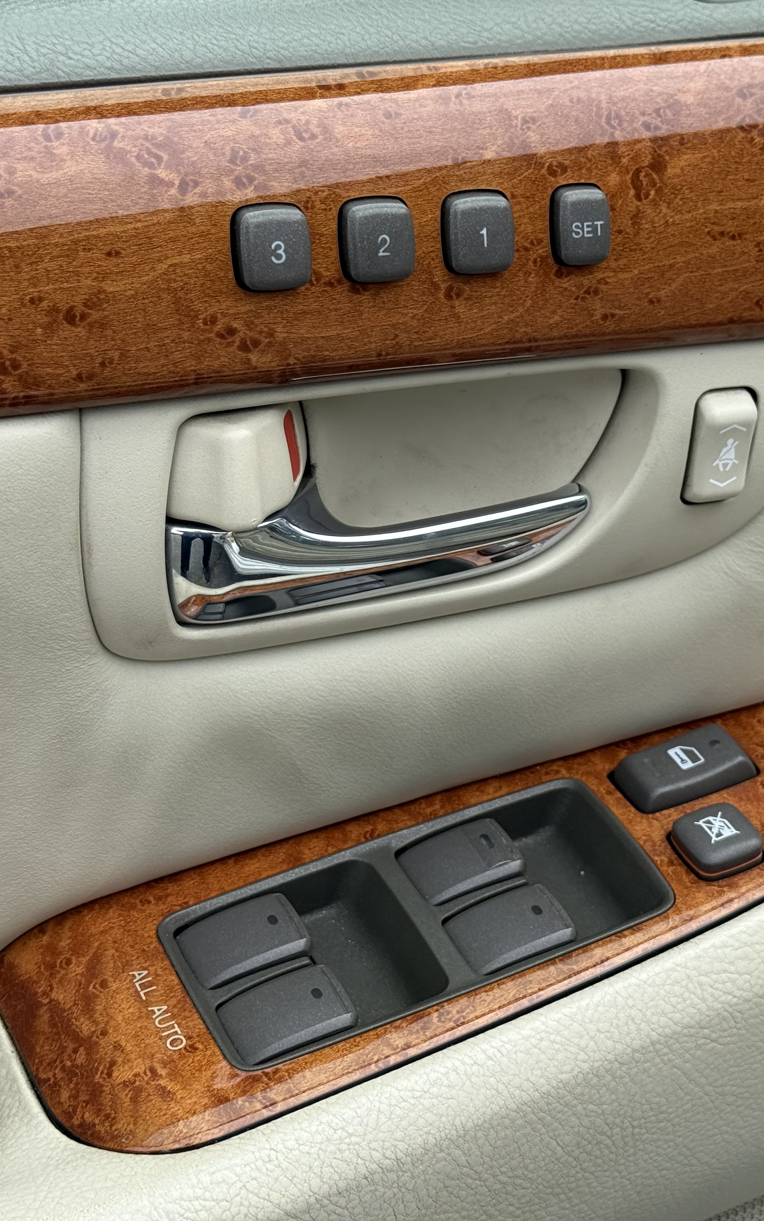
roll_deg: -3.3
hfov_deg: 19.1
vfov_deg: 30.2
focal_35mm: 68
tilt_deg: -28.8
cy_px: 610
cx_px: 496
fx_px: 2265
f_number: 1.78
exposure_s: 1/2494
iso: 80
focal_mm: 6.76
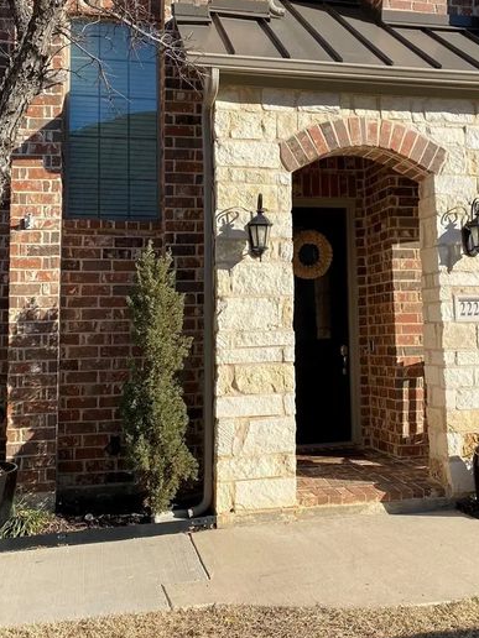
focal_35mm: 43
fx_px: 793
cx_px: 333
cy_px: 240
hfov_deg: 33.2
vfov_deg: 43.5
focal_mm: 4.25
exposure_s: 1/2358
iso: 32
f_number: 1.8
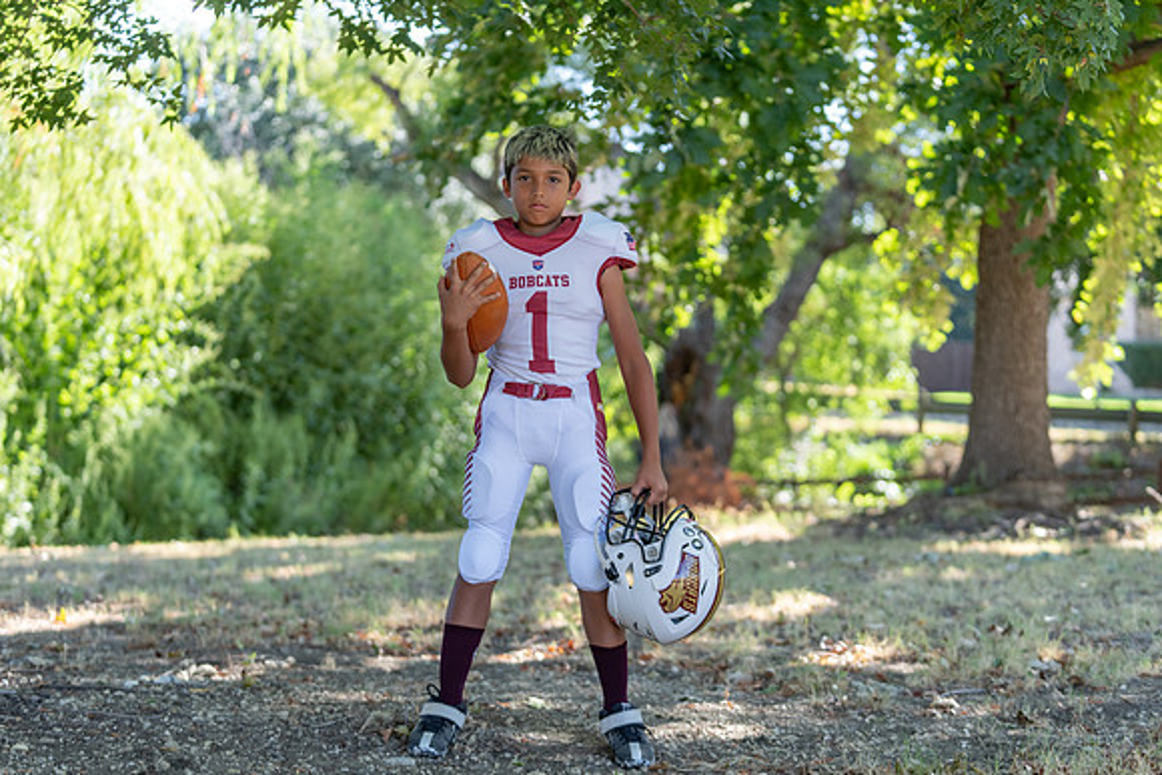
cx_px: 581
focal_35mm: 74
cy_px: 388
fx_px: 2389
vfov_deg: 18.4
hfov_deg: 27.3
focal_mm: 74
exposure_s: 1/320
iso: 200
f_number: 2.8
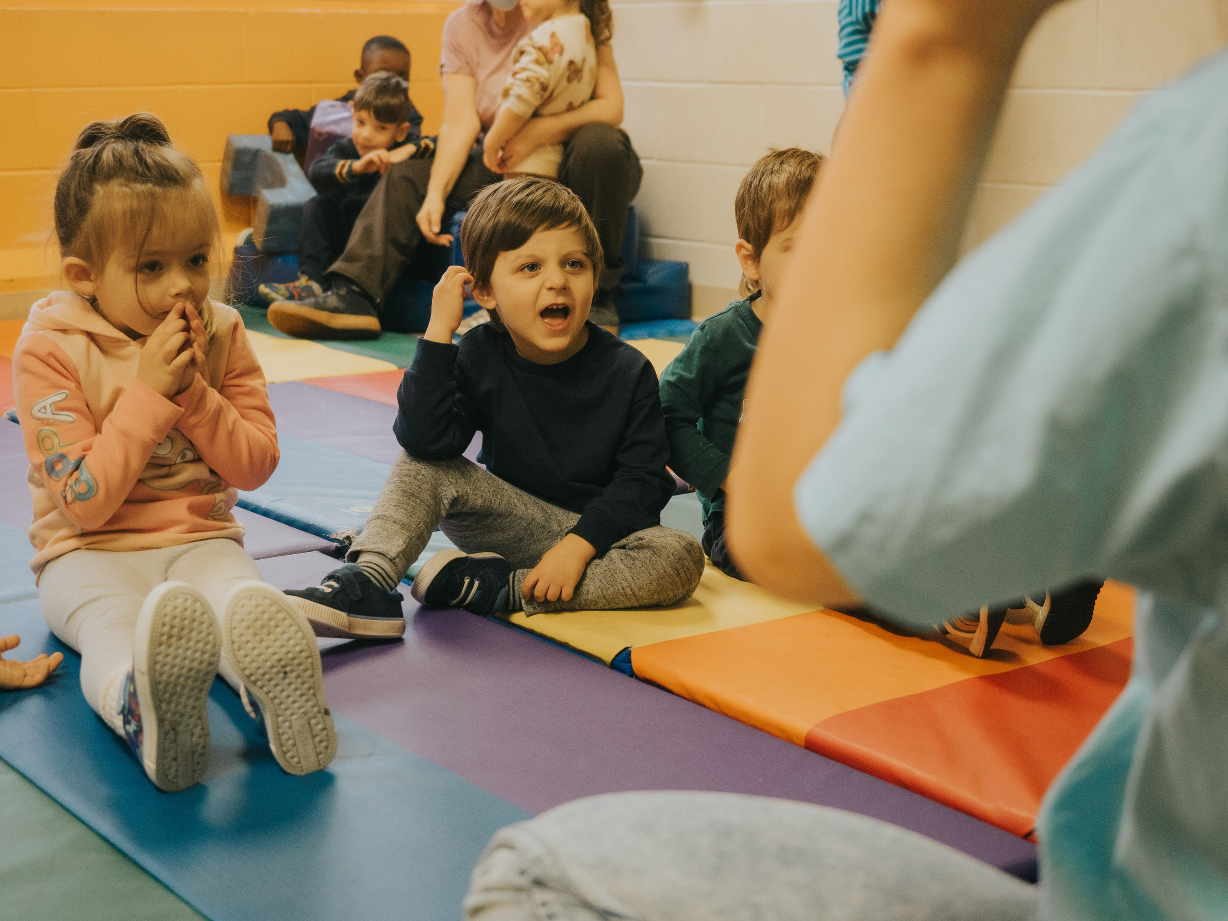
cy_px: 460
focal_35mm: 54
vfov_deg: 27.0
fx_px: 1916
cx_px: 614
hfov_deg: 35.5
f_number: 2.8
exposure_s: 1/200
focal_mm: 27
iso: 800
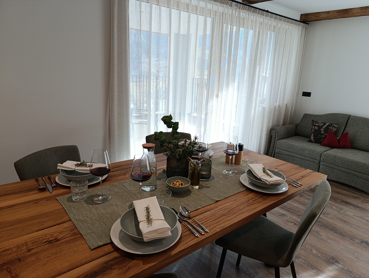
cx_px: 184
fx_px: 246
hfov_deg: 73.8
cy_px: 139
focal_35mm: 23
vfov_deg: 59.0
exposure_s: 1/100
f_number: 1.6
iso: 250
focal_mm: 6.14
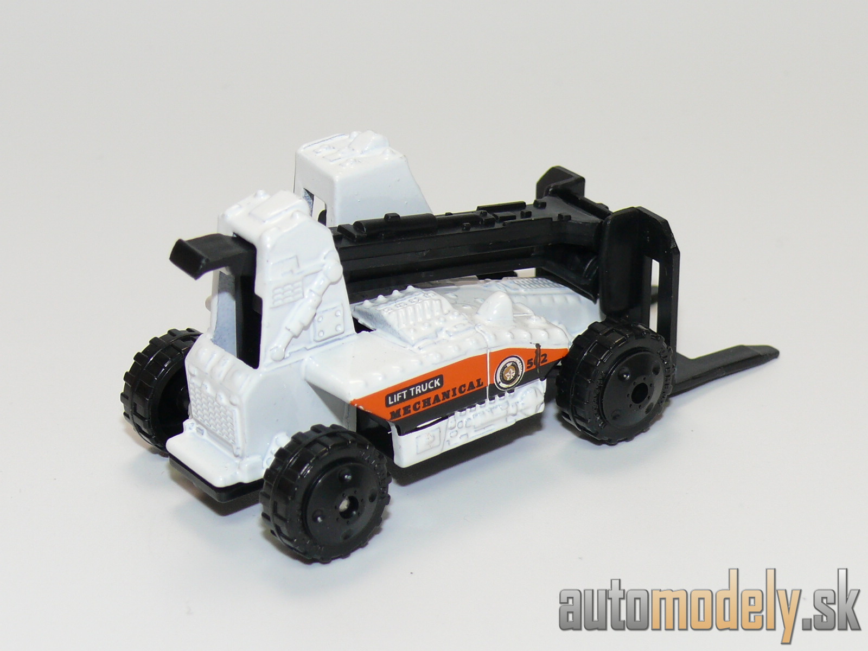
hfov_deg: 19.1
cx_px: 434
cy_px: 326
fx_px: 2583
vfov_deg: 14.4
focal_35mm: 103
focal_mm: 13.5
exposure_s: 1/30
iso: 100
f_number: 4
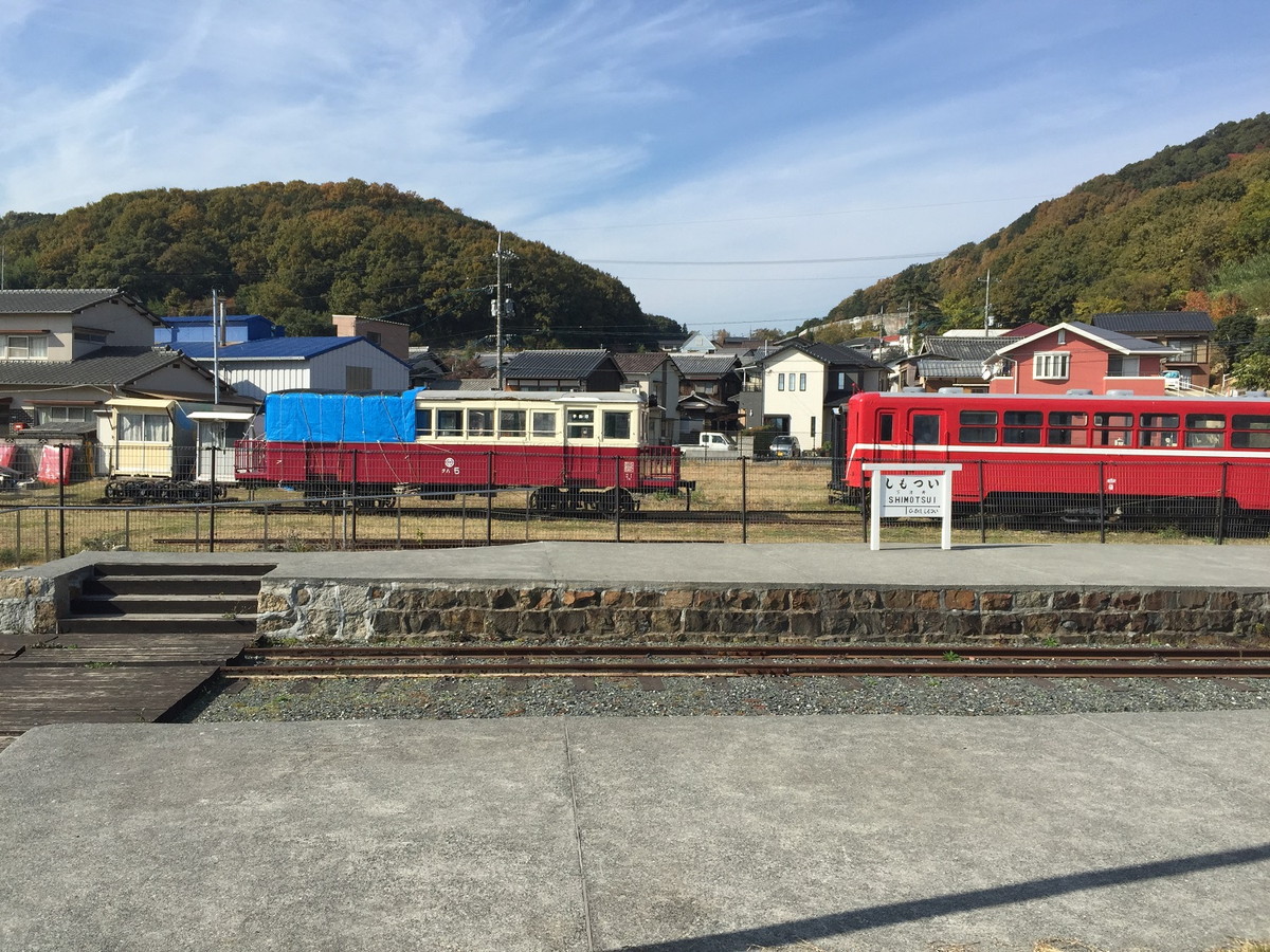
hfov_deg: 61.7
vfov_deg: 48.2
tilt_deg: -2.2
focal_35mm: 29
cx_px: 635
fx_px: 1064
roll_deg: -1.1
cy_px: 476
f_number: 2.2
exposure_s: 1/2083
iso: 32
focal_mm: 4.15
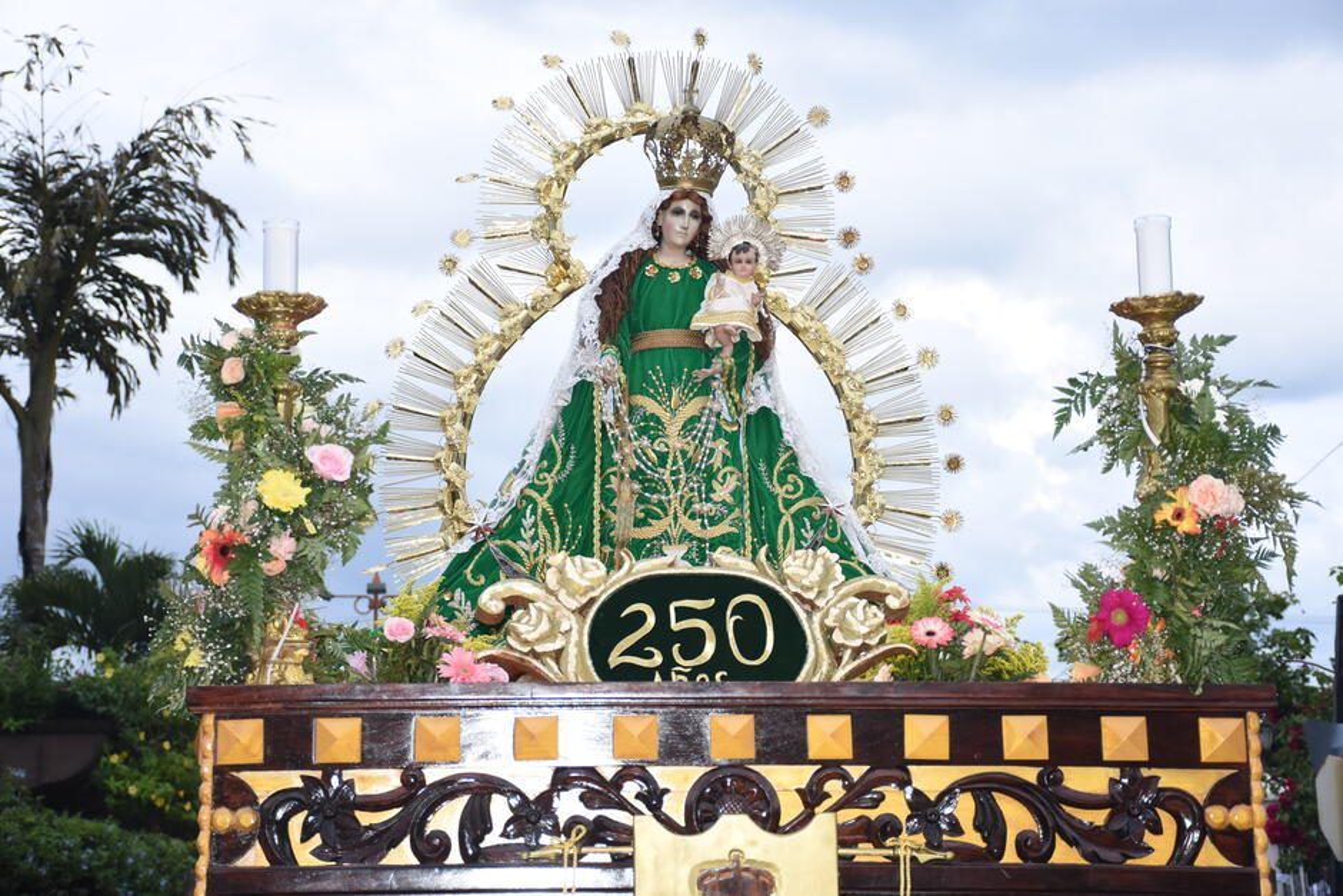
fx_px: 2686
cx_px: 672
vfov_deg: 18.9
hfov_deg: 28.1
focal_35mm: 72
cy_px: 448
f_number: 4.5
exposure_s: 1/250
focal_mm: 48
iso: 500
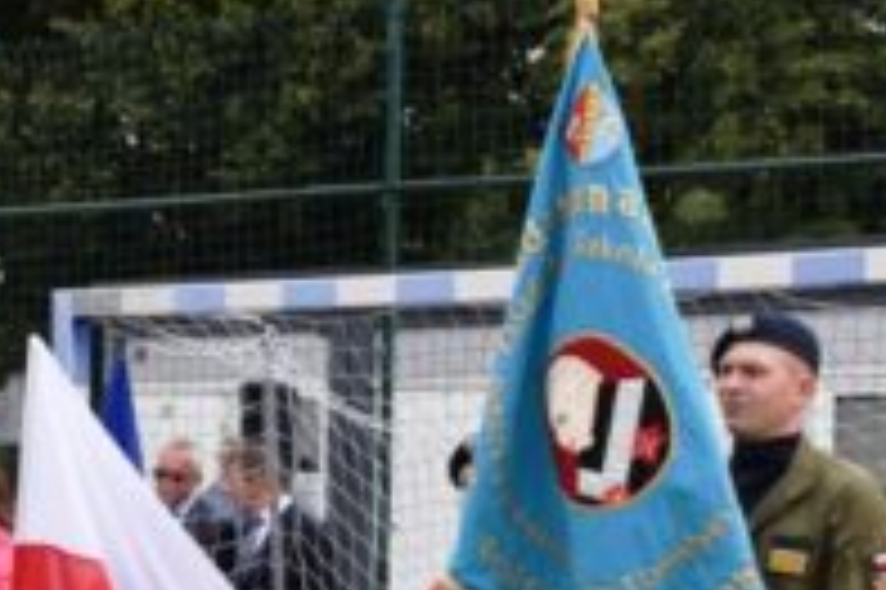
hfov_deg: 15.6
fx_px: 3197
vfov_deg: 10.4
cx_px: 130
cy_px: 642
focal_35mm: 130
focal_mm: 34
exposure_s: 1/250
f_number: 7.1
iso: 200
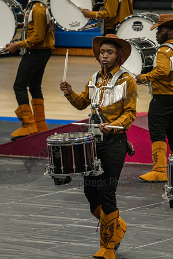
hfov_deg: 4.1
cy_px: 115
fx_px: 2413
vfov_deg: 6.2
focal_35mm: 335
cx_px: 106
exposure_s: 1/500
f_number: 4
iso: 4000
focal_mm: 200
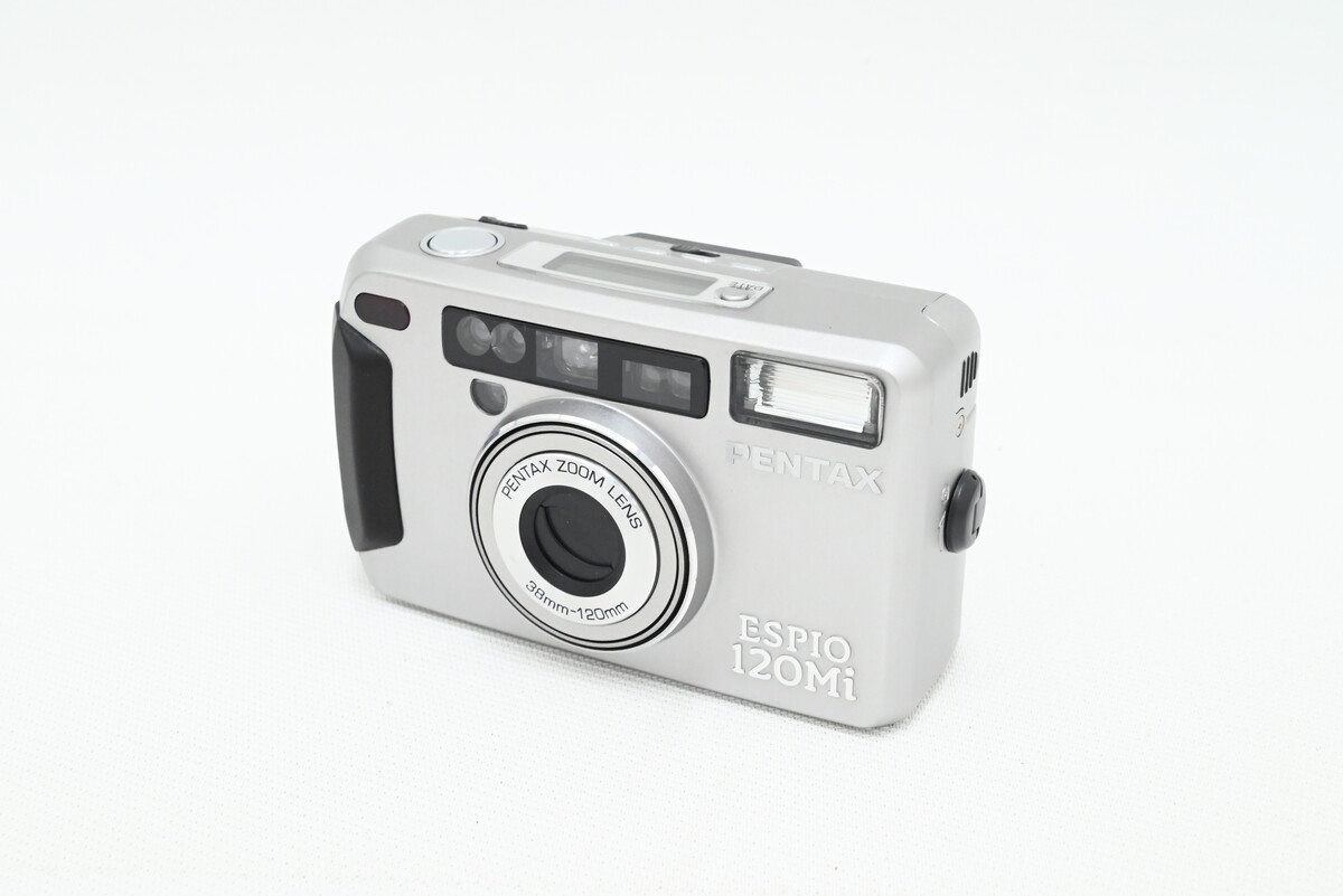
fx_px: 1866
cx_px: 672
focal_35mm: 50
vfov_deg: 27.0
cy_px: 448
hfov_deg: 39.6
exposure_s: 1/50
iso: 7200
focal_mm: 50
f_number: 16
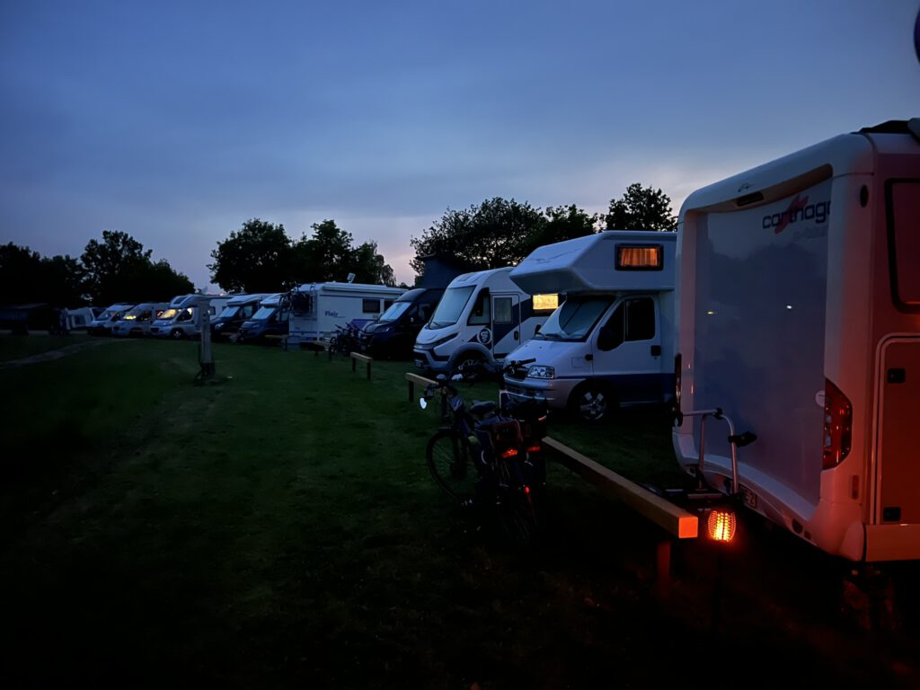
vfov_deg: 53.1
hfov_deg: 67.3
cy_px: 345
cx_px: 460
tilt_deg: -4.2
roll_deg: +0.9
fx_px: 691
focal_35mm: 26
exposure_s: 1/9
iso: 2000
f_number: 1.5
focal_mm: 5.7
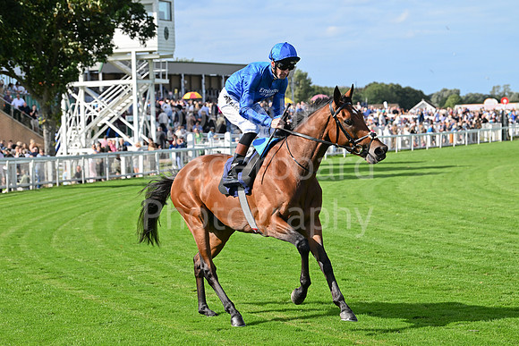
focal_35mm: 110
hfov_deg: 18.6
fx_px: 1586
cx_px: 260
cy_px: 173
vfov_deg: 12.5
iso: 500
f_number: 5.6
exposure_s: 1/1600
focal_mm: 110
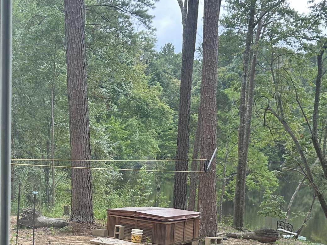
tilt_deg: -8.6
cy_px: 242
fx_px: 708
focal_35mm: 75
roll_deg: -0.7
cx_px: 114
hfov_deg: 25.9
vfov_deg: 19.1
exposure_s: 1/436
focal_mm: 5.7
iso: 50
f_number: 1.5
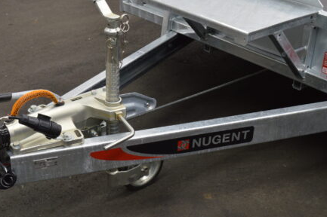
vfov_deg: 25.0
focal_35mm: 54
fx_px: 490
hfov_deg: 36.5
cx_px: 108
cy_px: 89
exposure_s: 1/2
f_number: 11
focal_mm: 26
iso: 100
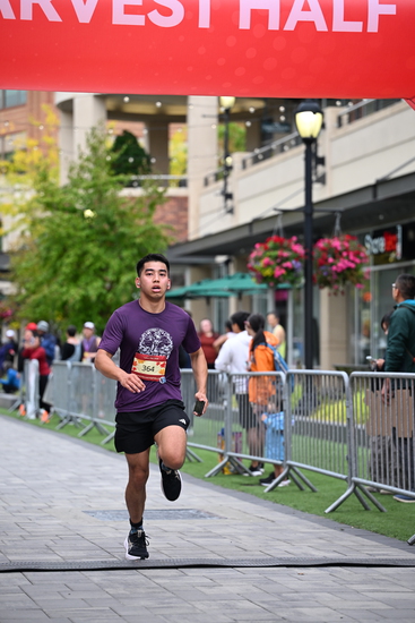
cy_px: 312
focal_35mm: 103
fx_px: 1780
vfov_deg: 19.8
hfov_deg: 13.3
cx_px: 208
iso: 640
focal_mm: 103
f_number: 2.8
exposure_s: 1/2000
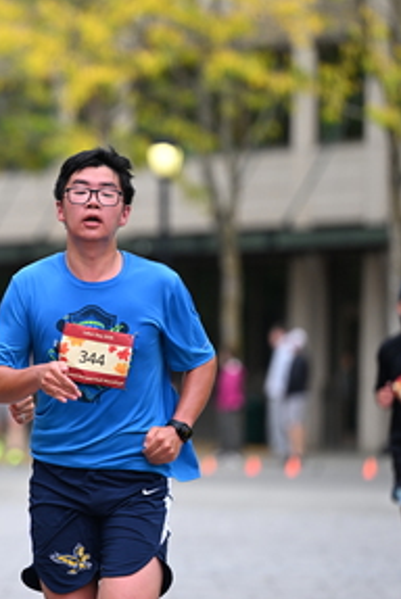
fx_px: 5267
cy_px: 286
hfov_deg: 4.4
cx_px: 37
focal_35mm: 316
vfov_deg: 6.5
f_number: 2.8
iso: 640
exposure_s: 1/2000
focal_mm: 165
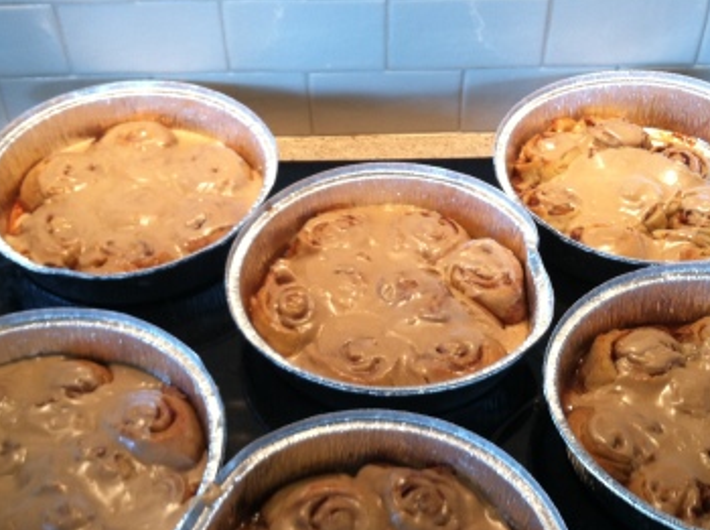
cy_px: 367
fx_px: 1023
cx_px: 373
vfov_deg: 28.8
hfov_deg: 38.3
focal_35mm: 50
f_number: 2.8
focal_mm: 3.85
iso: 80
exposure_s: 1/15
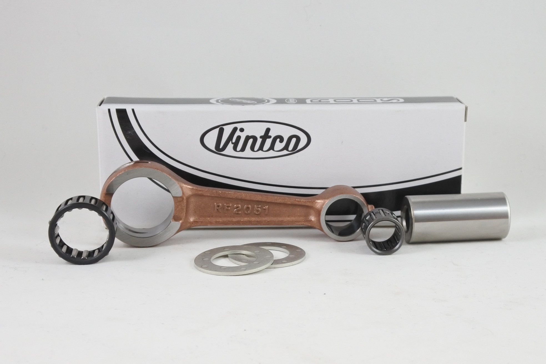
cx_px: 273
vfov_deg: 27.5
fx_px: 743
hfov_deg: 40.3
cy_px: 182
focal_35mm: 49
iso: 500
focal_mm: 18.4
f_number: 4.5
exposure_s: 1/125
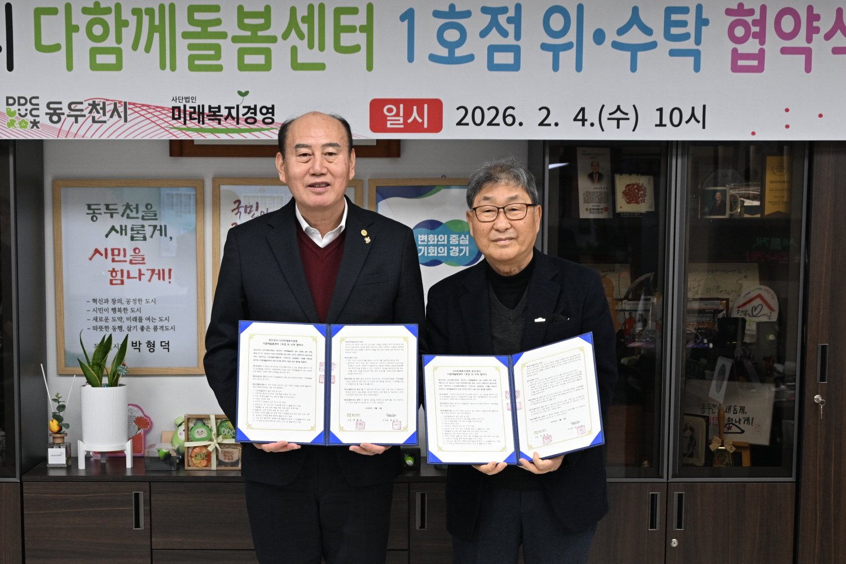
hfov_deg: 56.5
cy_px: 282
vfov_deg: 39.4
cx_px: 423
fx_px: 787
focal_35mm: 34
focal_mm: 33.5
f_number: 5
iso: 500
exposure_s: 1/100
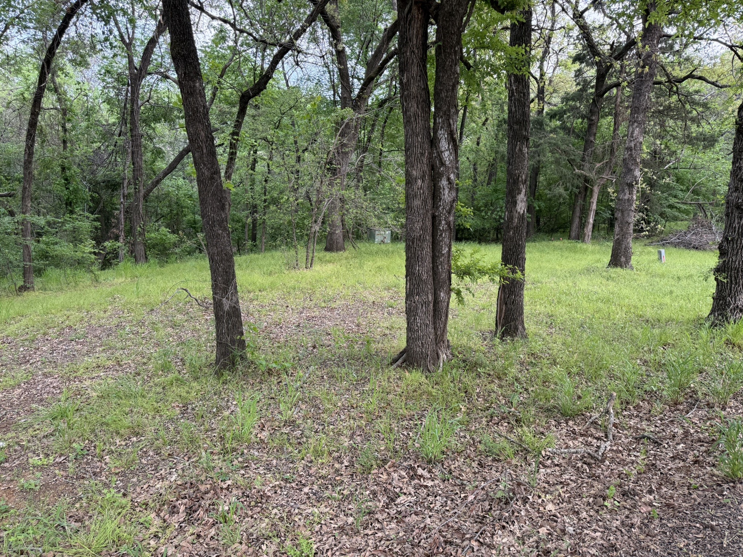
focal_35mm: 24
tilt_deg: -11.2
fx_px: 515
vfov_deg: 56.8
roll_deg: -2.3
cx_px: 372
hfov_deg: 71.6
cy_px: 278
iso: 160
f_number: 1.78
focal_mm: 6.76
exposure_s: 1/189
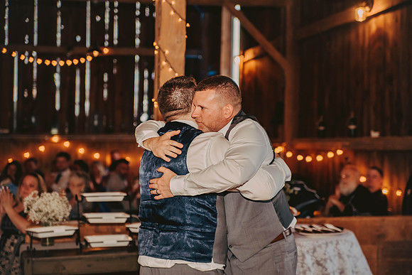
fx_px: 858
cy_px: 138
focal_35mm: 75
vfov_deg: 18.2
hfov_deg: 27.0
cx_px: 206
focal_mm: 75
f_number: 2.8
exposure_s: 1/200
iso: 800
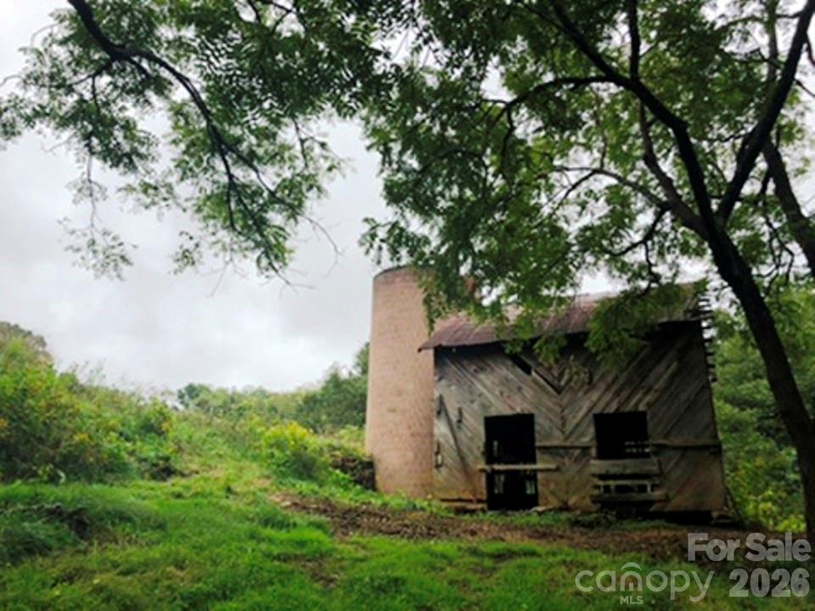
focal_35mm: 28
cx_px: 408
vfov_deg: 49.7
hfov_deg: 63.4
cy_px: 306
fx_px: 659
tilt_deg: +18.6
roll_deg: -1.7
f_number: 1.8
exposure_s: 1/489
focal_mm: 4
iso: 20
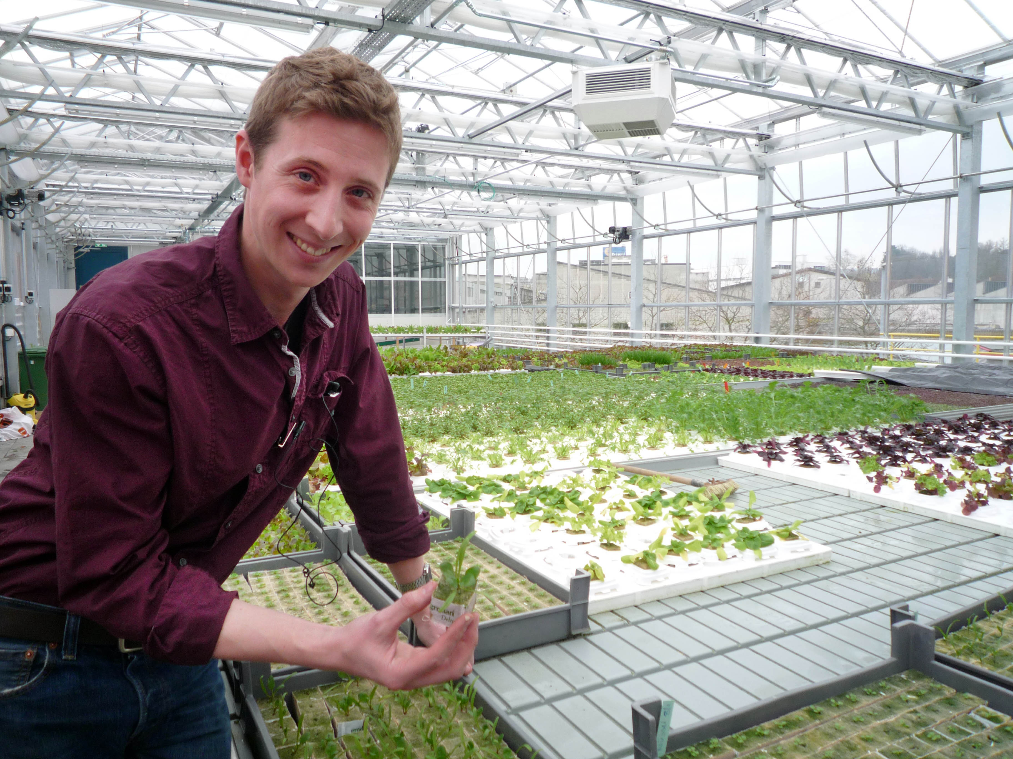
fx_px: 732
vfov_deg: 54.9
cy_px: 380
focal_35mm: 25
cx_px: 506
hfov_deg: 69.4
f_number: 2.8
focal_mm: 4.4
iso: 100
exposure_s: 1/250
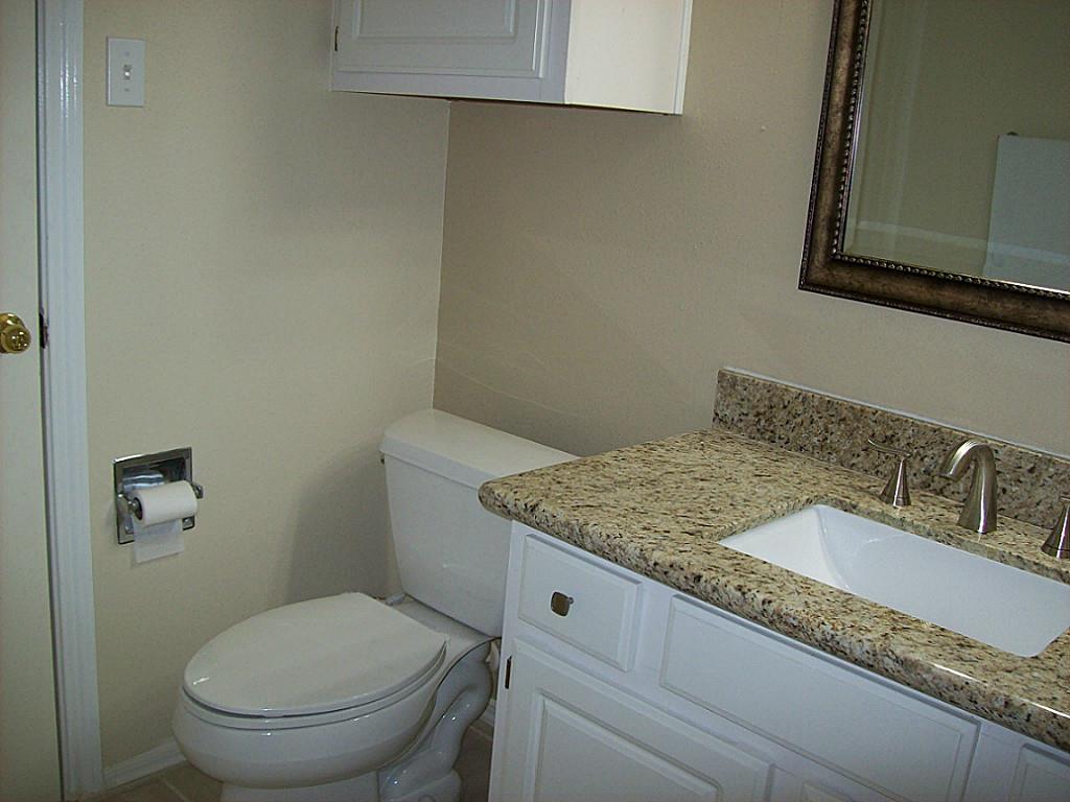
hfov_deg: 51.4
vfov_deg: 39.7
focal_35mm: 36
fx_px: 1113
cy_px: 401
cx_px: 535
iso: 80
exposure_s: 1/64
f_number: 2.7
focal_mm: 6
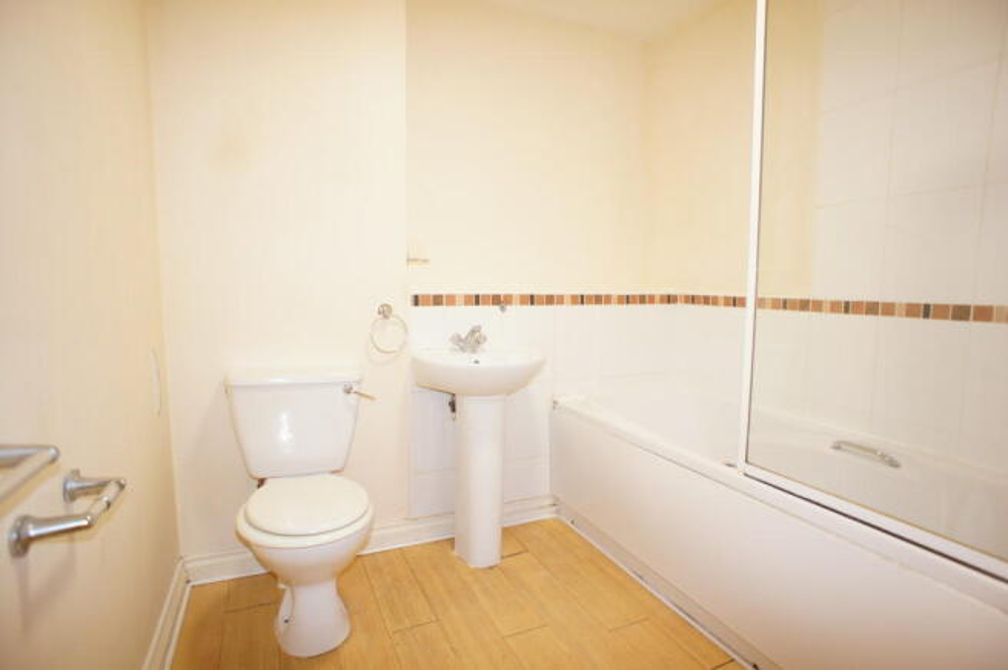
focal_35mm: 24
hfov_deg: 73.8
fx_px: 671
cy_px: 335
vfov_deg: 53.0
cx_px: 504
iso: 200
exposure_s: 1/30
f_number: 2.8
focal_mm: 16
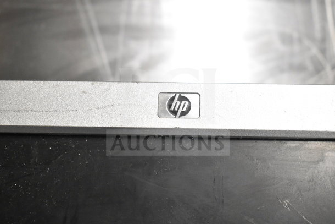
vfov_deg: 21.6
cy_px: 112
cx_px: 168
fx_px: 586
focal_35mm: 63
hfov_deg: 31.9
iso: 4000
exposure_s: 1/60
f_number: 5
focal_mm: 42
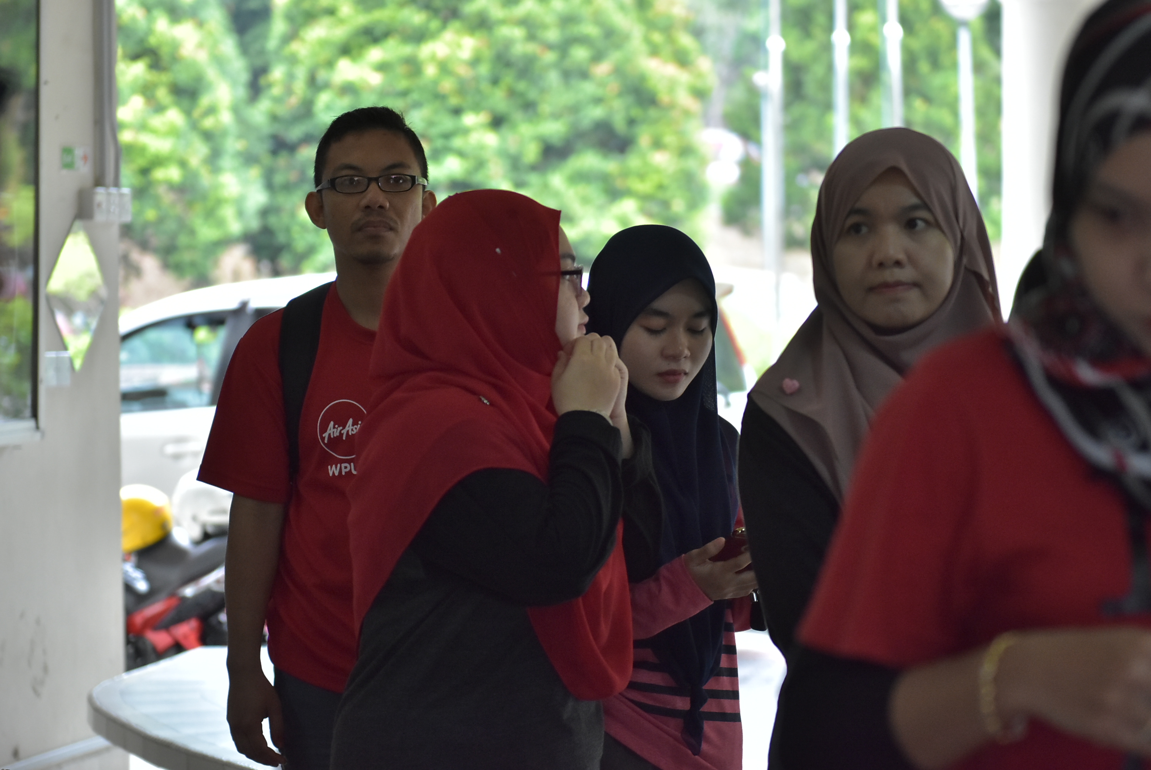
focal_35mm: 105
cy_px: 385
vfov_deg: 13.1
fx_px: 3360
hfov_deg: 19.4
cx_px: 576
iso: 1600
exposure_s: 1/200
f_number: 2.8
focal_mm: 70
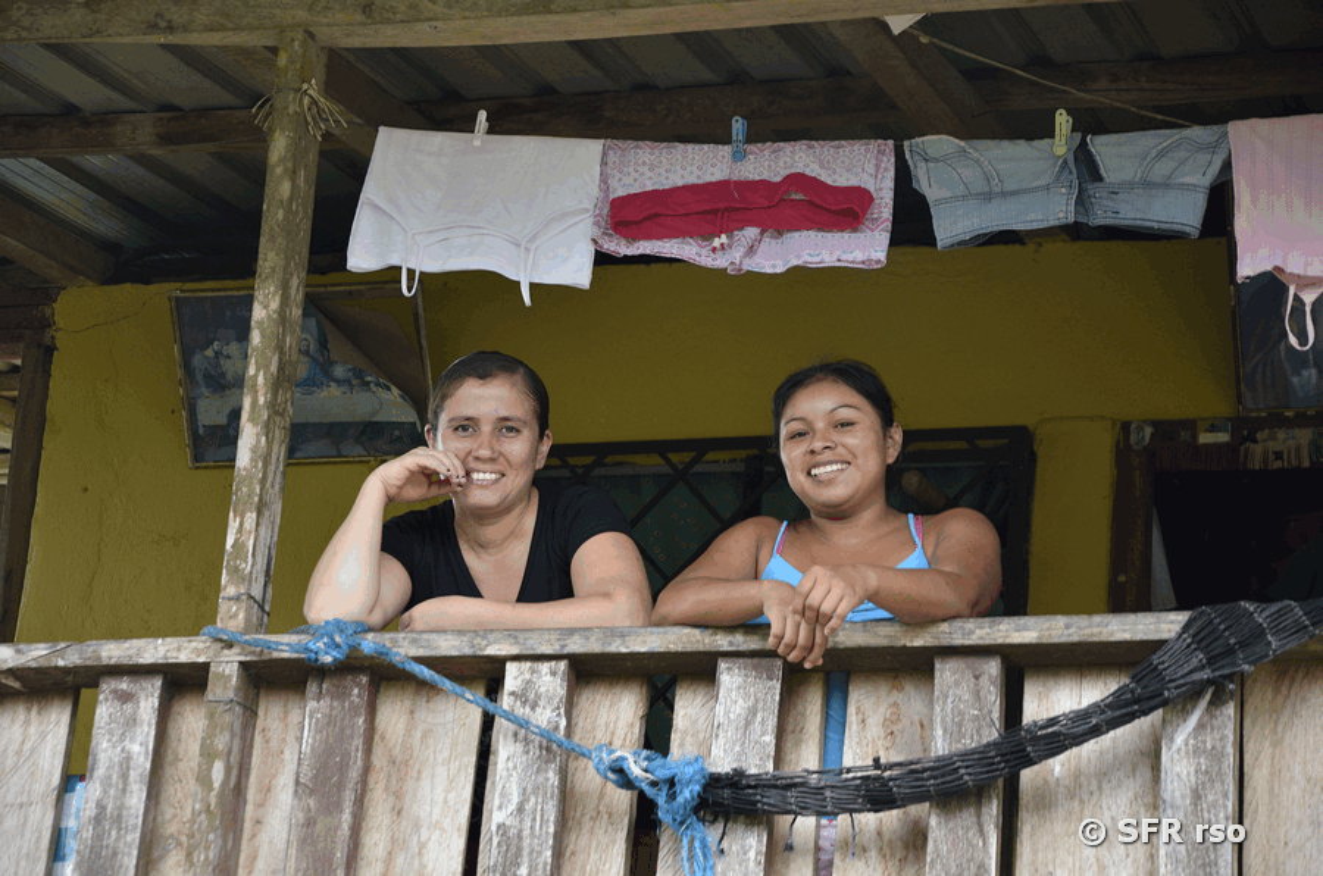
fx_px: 4676
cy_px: 438
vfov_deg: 10.7
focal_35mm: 128
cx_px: 662
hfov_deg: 16.1
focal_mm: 85
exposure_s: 1/160
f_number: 5.6
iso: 320
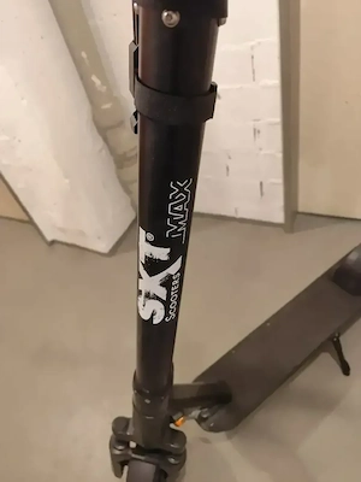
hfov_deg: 58.9
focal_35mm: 23
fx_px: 320
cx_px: 180
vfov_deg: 73.9
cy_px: 241
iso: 1600
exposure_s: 1/25
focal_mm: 6.19
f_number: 1.65
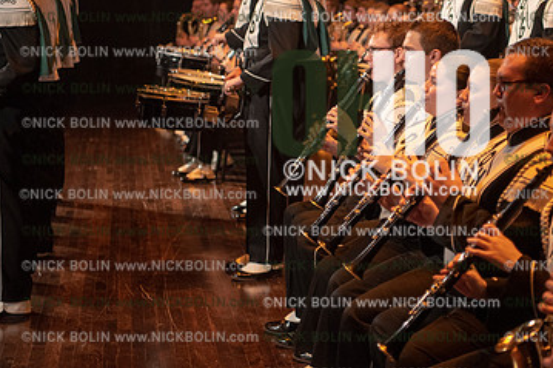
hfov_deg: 20.9
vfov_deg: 14.1
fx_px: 1489
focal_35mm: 97
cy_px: 124
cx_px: 380
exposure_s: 1/200
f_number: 2.8
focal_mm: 60
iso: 2000
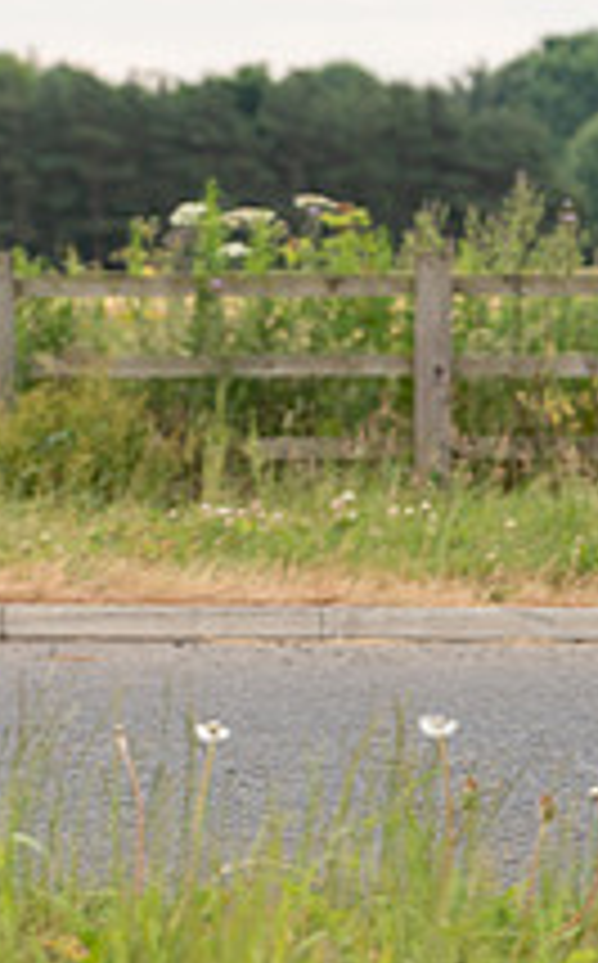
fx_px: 5943
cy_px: 299
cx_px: -531
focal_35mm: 227
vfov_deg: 9.2
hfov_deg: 5.7
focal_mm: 82
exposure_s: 1/800
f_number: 3.2
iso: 160
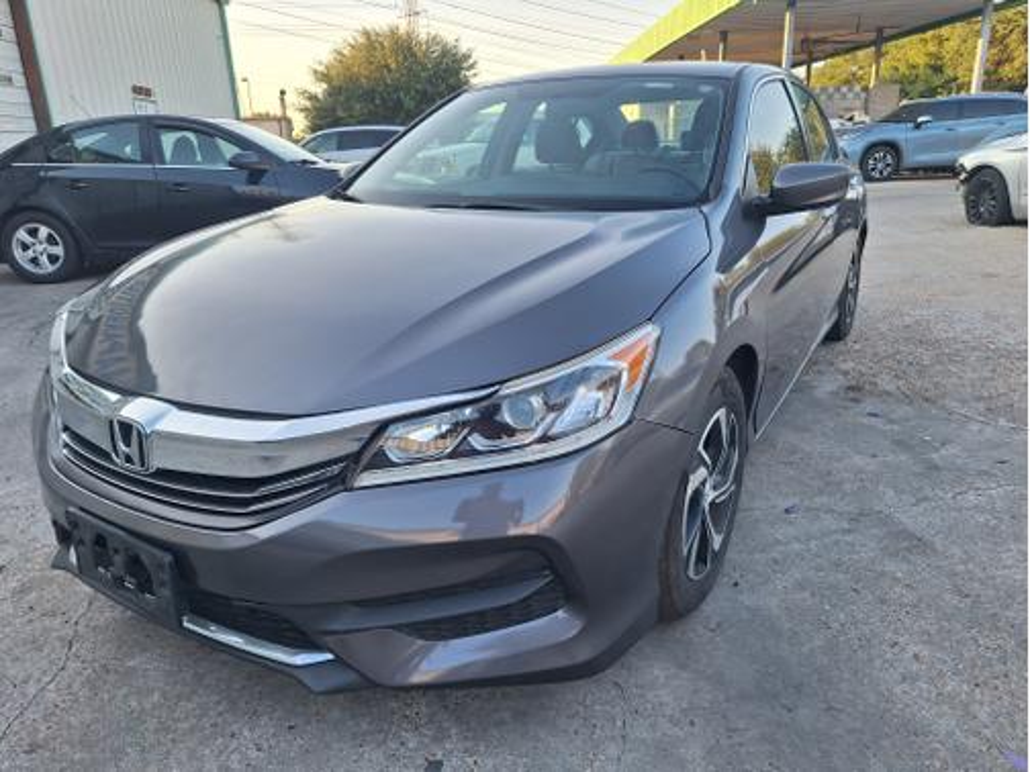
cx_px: 515
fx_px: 684
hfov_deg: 73.9
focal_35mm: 23
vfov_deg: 58.9
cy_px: 386
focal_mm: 5.54
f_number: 1.8
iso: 40
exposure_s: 1/307
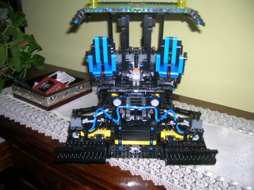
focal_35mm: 34
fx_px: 249
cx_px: 127
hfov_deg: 54.0
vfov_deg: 41.8
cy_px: 95
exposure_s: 1/60.1
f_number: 2.9
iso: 50
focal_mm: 5.7
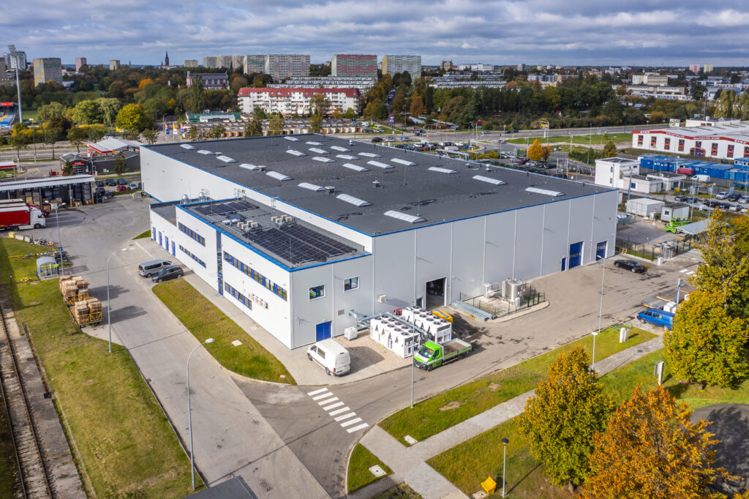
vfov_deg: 46.4
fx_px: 582
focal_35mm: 28
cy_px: 250
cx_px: 374
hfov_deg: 65.5
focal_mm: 10.26
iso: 100
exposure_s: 1/1250
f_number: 4.5
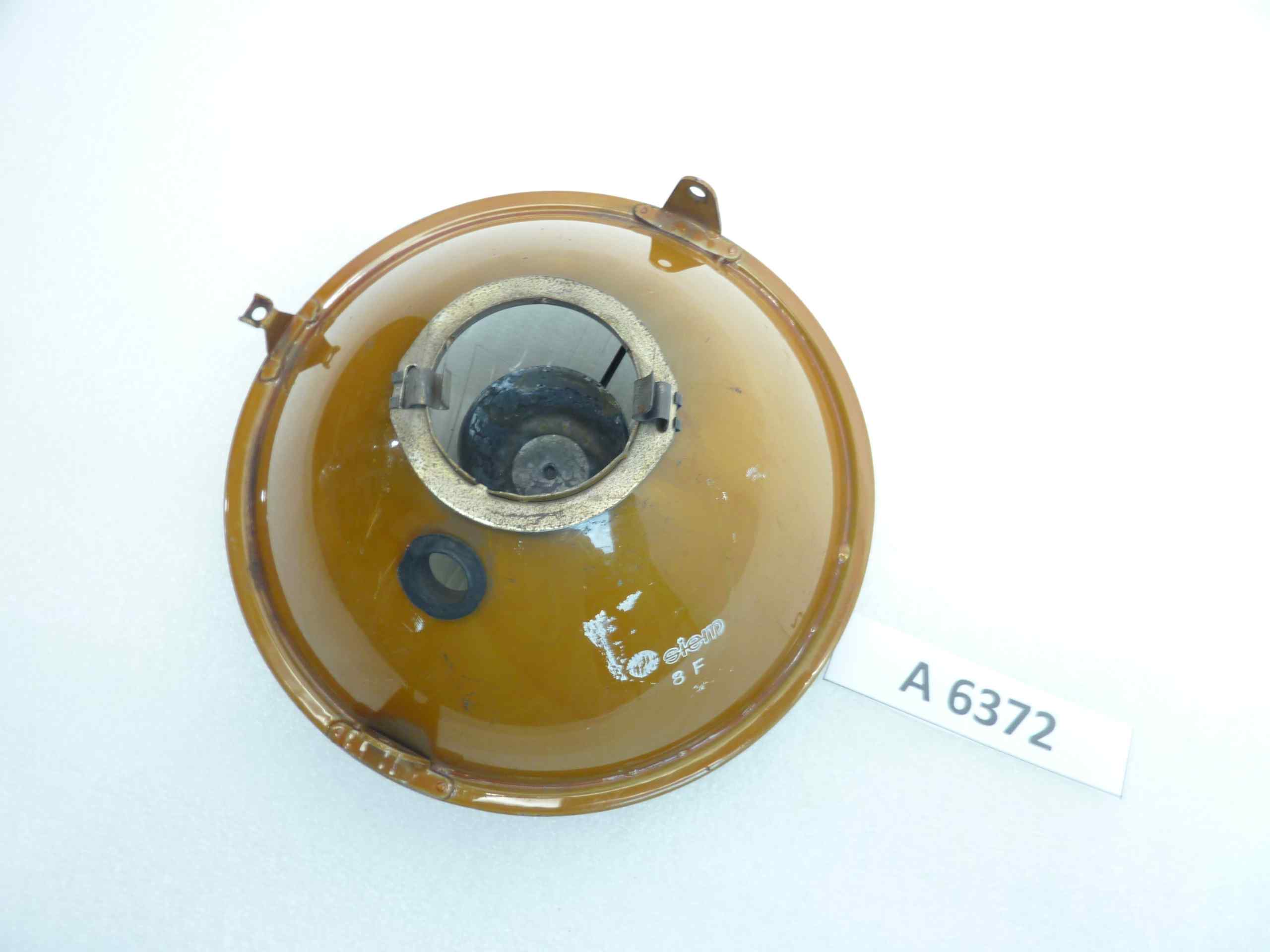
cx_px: 635
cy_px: 476
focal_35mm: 25
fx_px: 917
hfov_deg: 69.4
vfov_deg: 54.9
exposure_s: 1/10
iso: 80
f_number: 3.3
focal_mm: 4.1
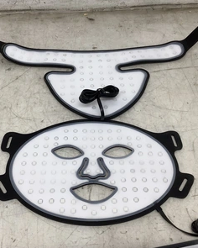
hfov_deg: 36.5
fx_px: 300
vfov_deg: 44.8
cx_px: 93
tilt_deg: -51.3
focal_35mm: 41
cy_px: 124
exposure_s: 1/120
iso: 50
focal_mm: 3.3
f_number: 2.4
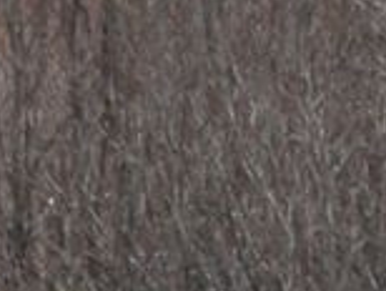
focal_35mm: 2387
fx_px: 26659
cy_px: -8
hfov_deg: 0.8
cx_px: 739
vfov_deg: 0.6
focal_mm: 170
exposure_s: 1/90
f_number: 16
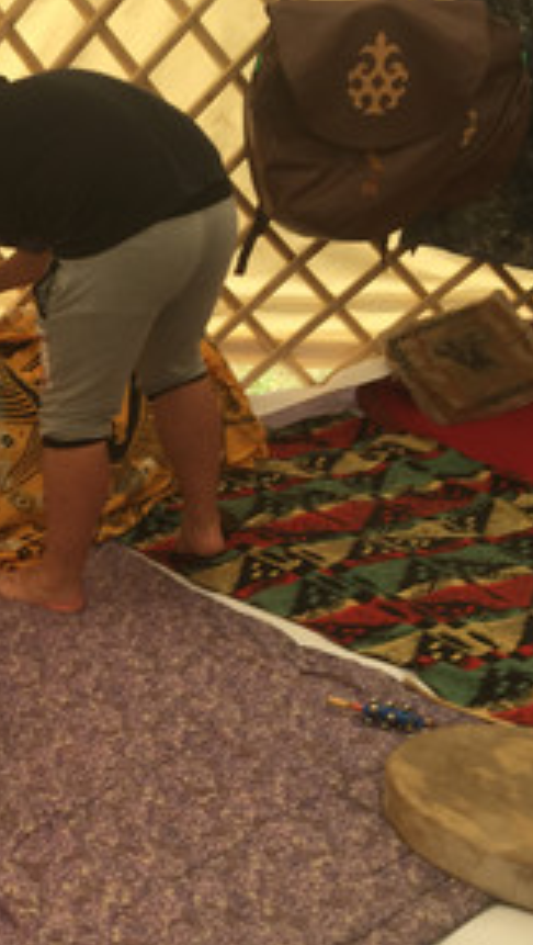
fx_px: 1378
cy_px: 565
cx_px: -188
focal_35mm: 55
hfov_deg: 19.9
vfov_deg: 37.7
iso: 32
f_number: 2.2
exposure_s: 1/494
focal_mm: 4.15
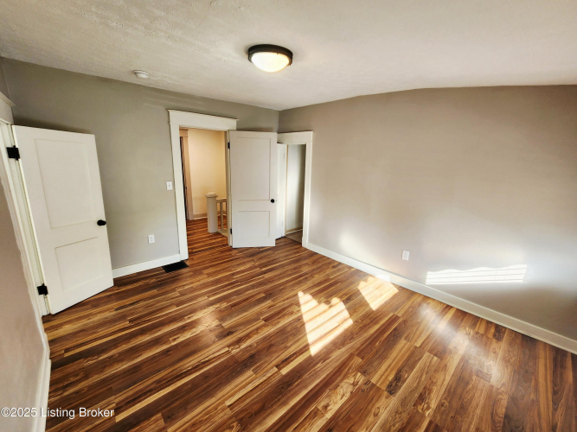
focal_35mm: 13
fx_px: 217
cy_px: 216
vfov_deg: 89.9
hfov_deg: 106.2
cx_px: 288
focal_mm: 2.2
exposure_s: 1/60.2
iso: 100
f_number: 2.2
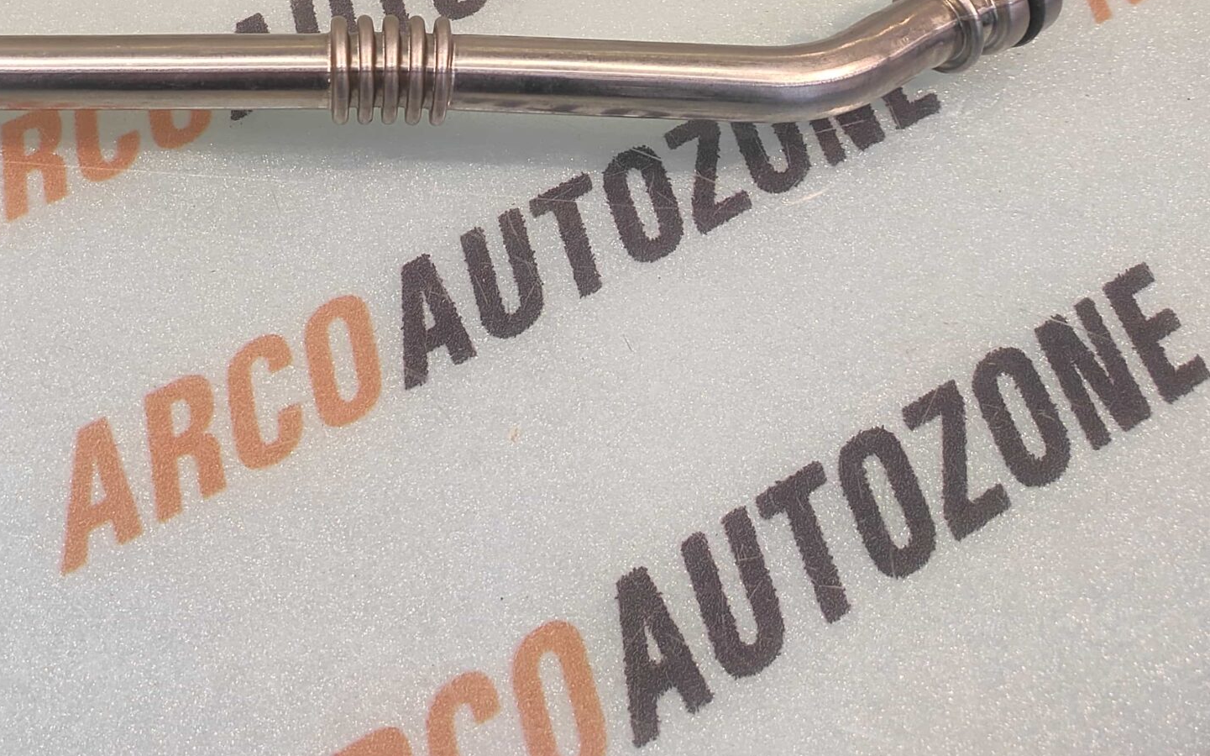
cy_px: -34
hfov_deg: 55.2
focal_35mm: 32
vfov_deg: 35.0
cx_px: 231
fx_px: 1055
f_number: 1.79
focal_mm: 4.74
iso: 272
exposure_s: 1/50
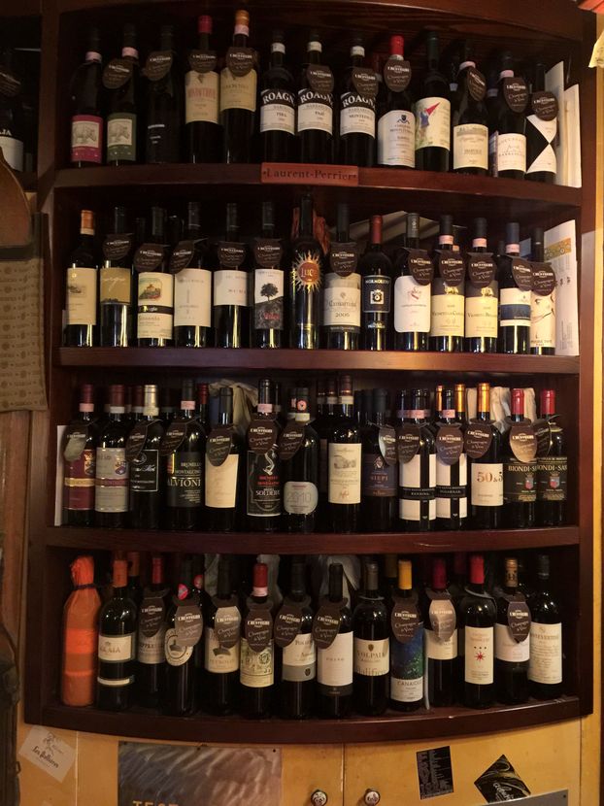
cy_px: 403
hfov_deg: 48.2
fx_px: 675
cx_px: 302
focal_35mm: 29
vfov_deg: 61.7
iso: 100
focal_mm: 4.15
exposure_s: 1/4
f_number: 2.2
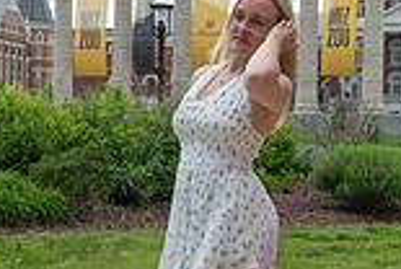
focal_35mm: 132
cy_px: 214
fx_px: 1473
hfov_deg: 15.5
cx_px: 180
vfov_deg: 10.4
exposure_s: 1/400
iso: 400
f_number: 13
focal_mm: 34
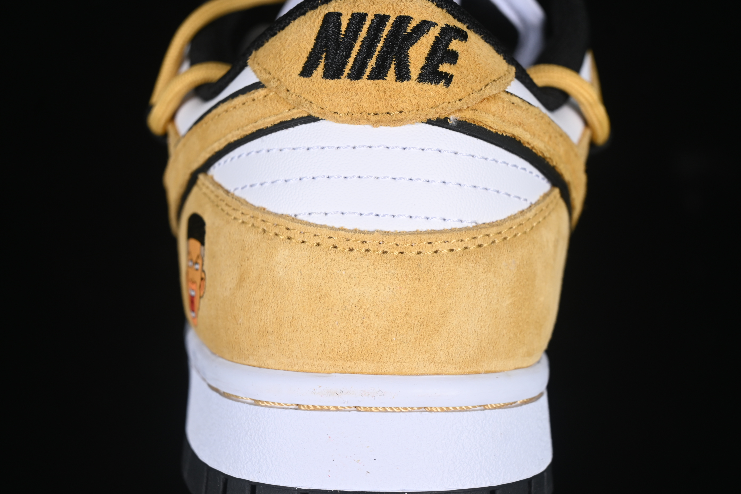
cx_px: 370
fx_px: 1544
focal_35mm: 75
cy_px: 247
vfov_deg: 18.2
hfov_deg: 27.0
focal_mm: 50
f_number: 7.1
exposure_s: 1/80
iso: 160
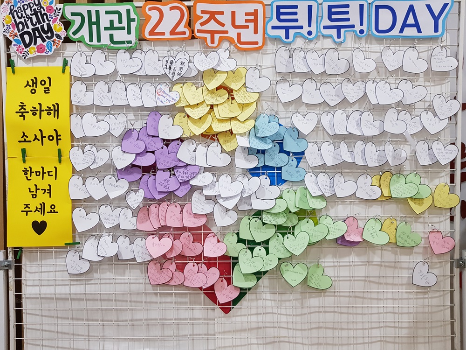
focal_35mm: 26
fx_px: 350
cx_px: 233
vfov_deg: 53.1
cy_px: 175
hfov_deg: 67.3
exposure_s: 1/60
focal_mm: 4.2
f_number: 1.7
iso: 80
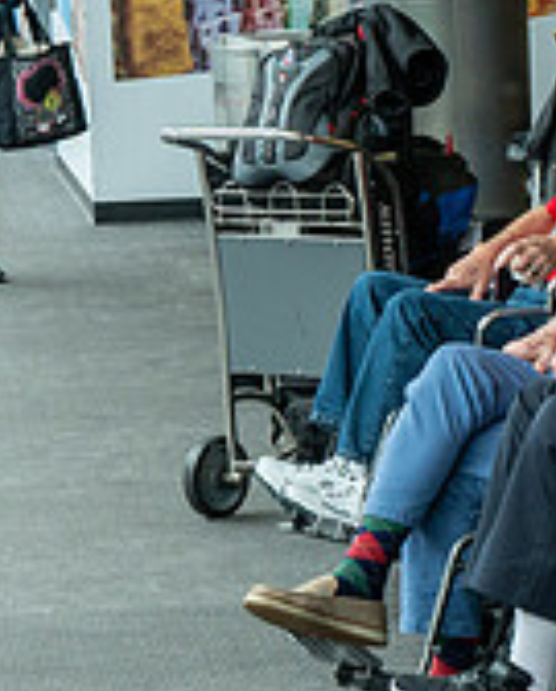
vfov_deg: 9.8
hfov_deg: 7.7
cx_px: 885
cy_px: 448
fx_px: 4041
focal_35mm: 197
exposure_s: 1/80
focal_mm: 61
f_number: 11
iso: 2000
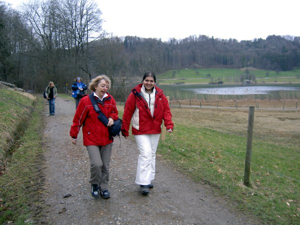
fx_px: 295
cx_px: 150
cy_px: 112
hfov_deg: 54.0
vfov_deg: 41.8
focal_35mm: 34
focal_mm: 5.6
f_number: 2.8
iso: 50
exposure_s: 1/80
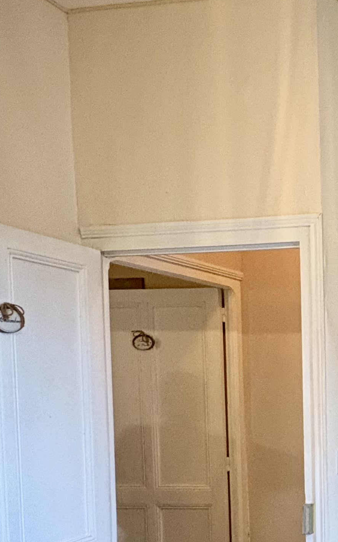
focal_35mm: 42
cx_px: 526
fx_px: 619
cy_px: 403
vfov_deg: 45.6
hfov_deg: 23.4
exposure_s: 1/50
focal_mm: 2.22
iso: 640
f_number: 2.2
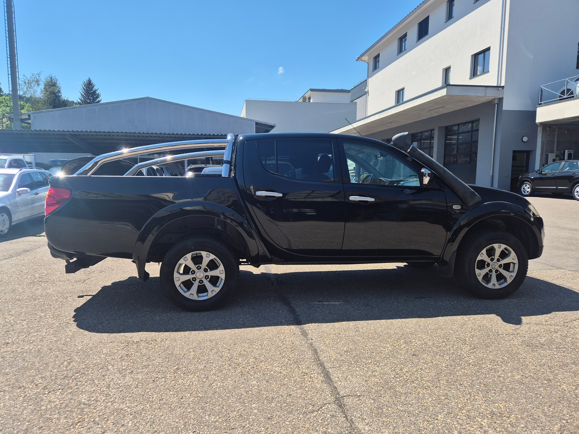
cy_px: 217
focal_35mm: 23
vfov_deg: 58.9
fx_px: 385
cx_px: 290
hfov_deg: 73.9
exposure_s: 1/1144
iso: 25
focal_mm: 5.4
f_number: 1.8
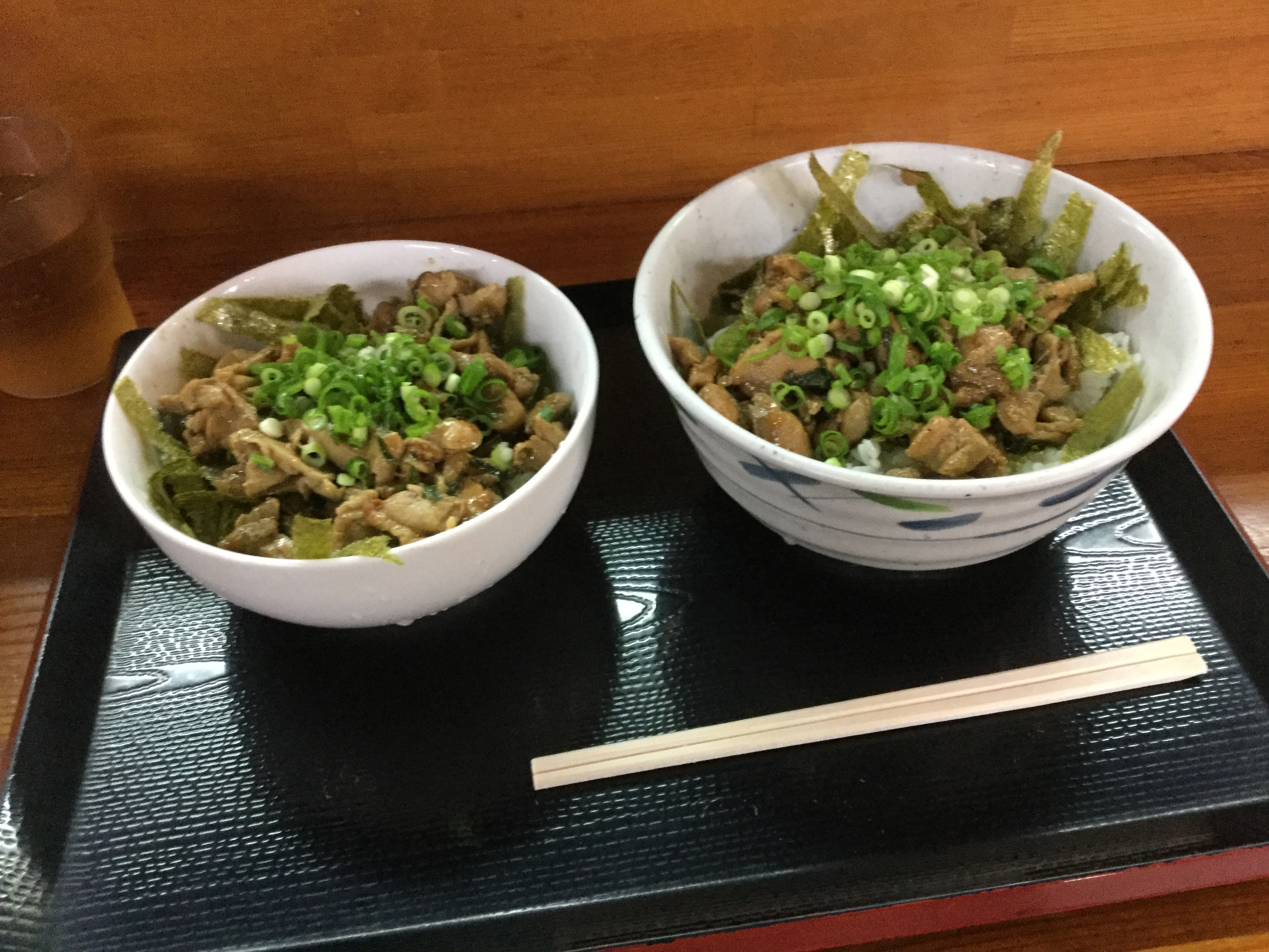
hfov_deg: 58.4
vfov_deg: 45.4
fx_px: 1136
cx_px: 634
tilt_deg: -50.0
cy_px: 476
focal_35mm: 31
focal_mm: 3.3
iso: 250
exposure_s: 1/15
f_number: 2.4
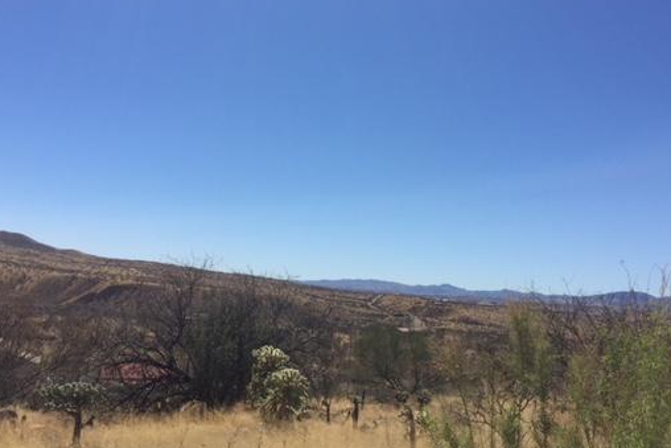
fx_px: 708
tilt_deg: +4.3
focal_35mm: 38
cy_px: 242
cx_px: 351
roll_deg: -2.8
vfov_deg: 35.1
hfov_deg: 50.7
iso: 32
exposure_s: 1/3597
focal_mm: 4.15
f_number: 2.2
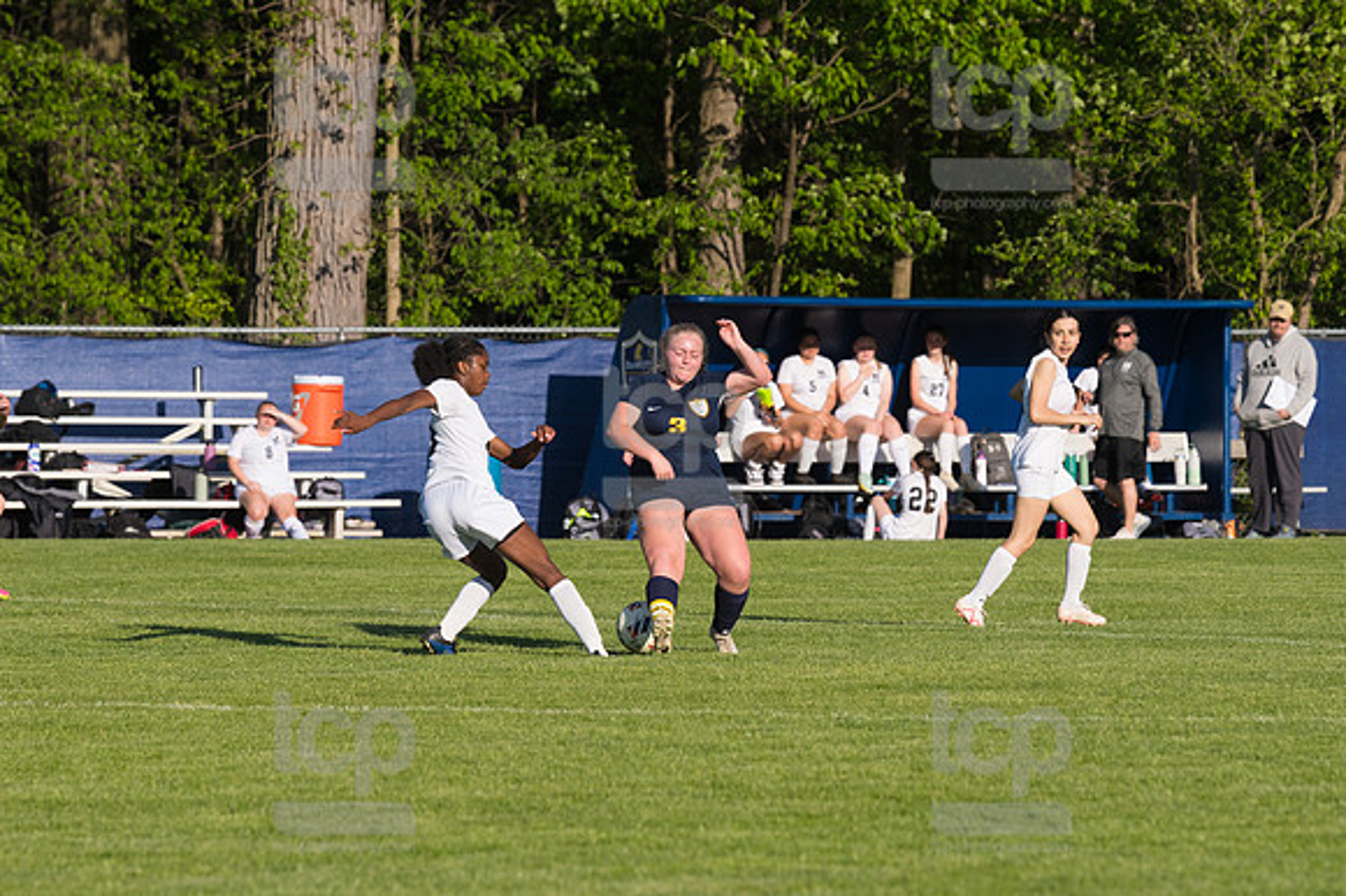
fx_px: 11210
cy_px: 448
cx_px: 673
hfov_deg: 6.9
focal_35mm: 300
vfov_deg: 4.6
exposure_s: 1/1600
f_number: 5.6
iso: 250
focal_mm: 200
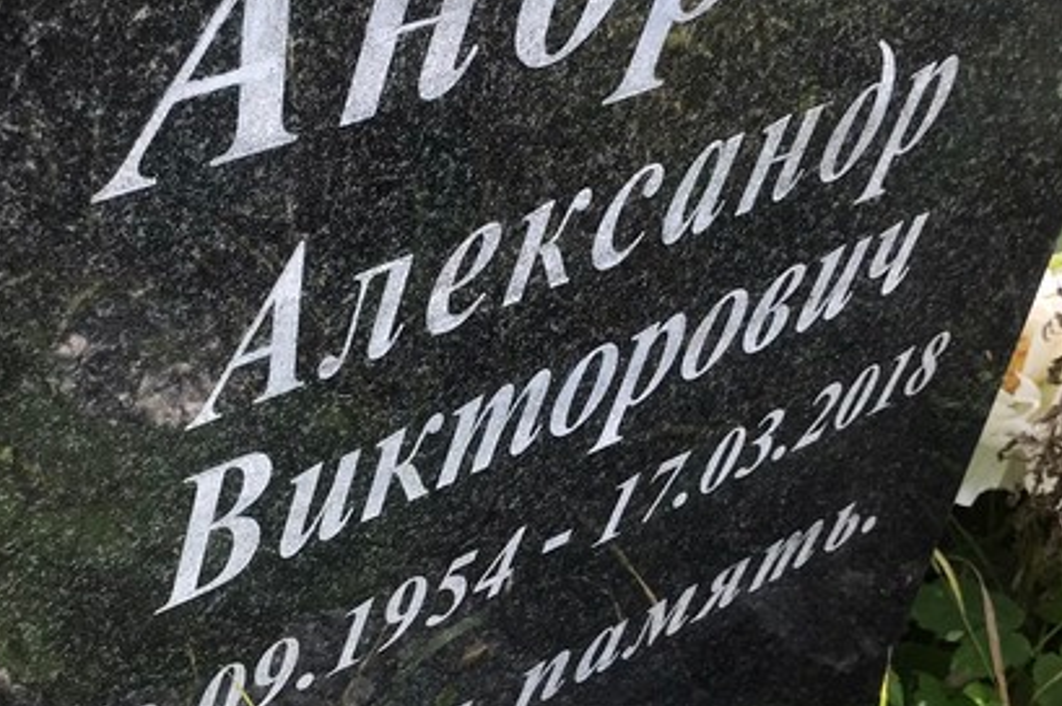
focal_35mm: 57
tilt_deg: -40.2
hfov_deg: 34.8
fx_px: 1680
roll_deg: -4.9
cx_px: 382
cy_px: 382
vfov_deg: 23.7
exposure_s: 1/304
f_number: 1.8
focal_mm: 3.99
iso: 20
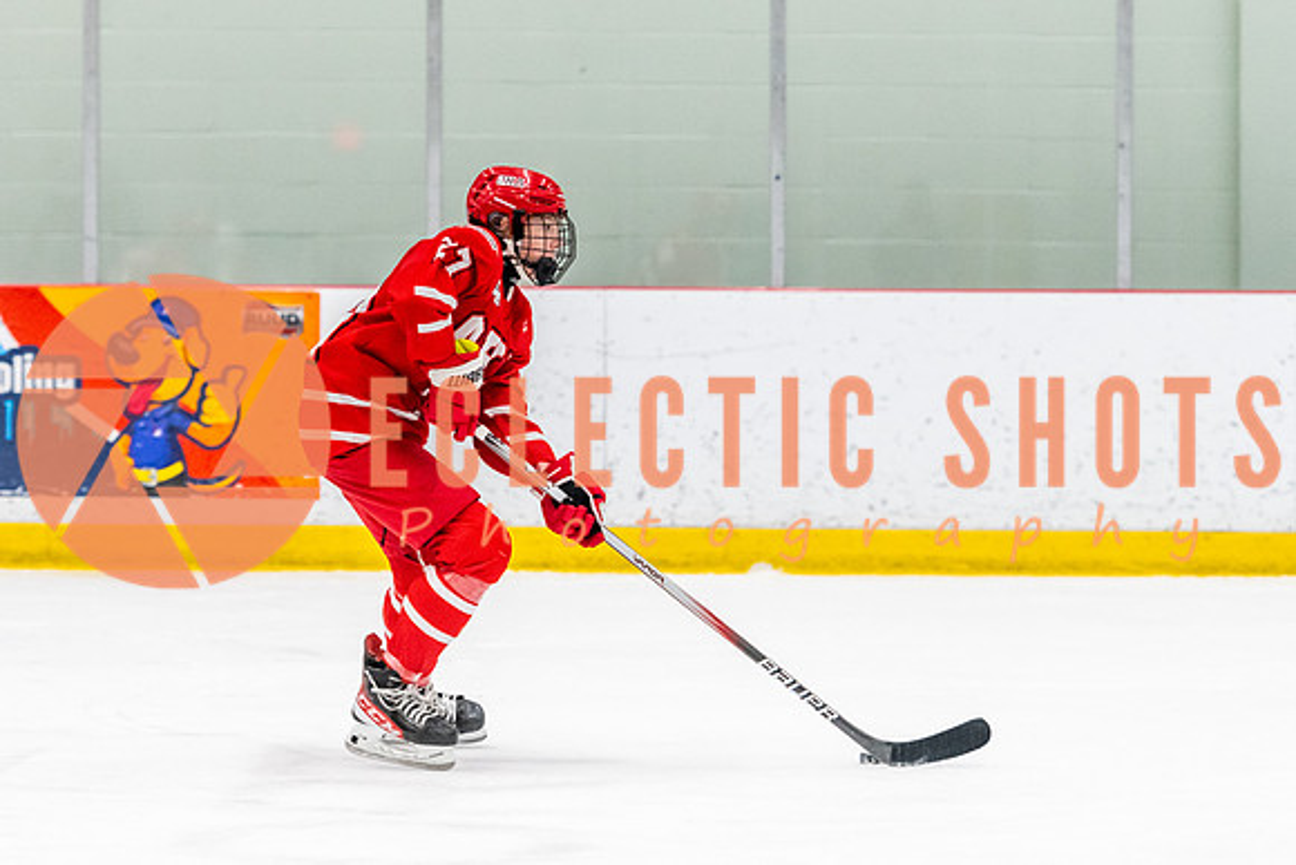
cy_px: 411
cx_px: 552
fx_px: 6990
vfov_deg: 7.1
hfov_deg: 10.6
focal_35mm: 194
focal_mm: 135
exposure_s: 1/800
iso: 4000
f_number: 2.8
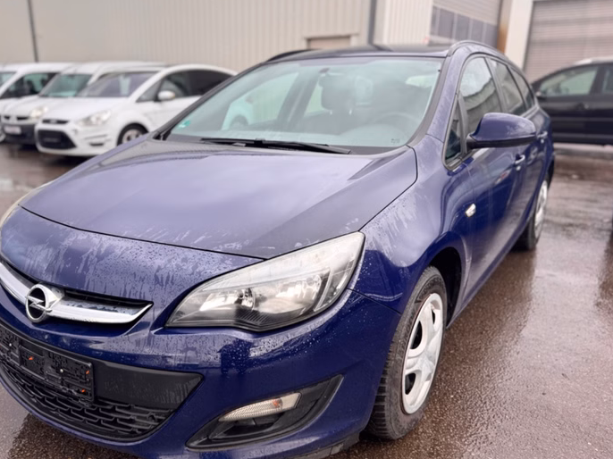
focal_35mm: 28
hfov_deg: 63.1
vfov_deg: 49.7
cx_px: 261
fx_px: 496
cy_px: 249
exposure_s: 1/121
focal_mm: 6.76
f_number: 1.78
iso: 64
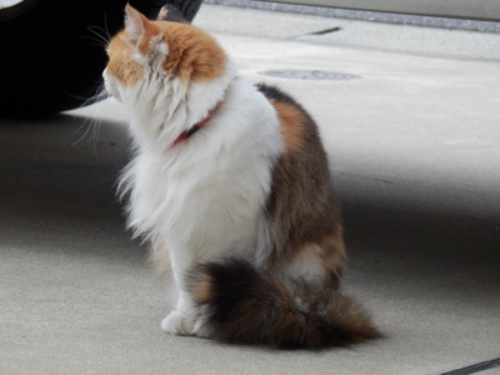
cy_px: 188
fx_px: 3958
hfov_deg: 7.2
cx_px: 250
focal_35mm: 274
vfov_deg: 5.4
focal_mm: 48.9
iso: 640
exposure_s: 1/200
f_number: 6.4
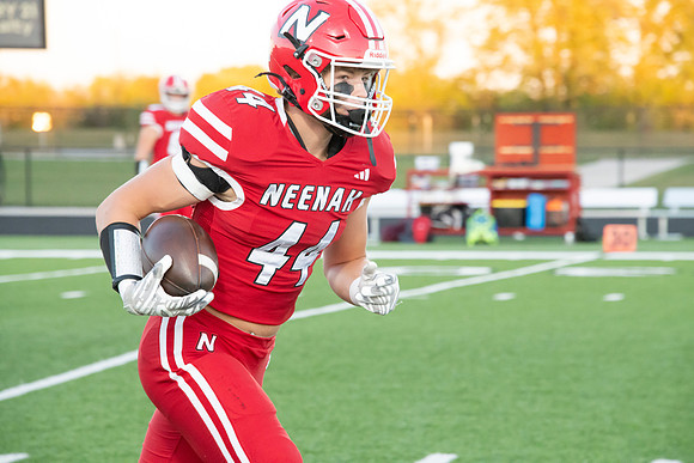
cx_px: 347
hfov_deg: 8.9
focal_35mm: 230
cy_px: 232
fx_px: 4435
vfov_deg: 6.0
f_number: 9
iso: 8000
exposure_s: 1/400
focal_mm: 230
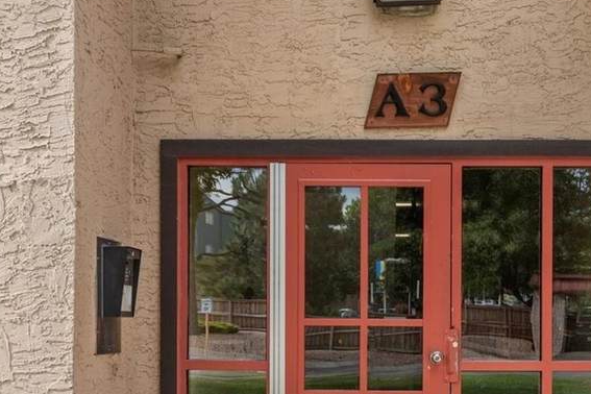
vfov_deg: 17.1
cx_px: 372
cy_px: 329
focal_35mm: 79
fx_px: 1297
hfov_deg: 25.6
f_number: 9
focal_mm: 35
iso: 320
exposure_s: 1/50
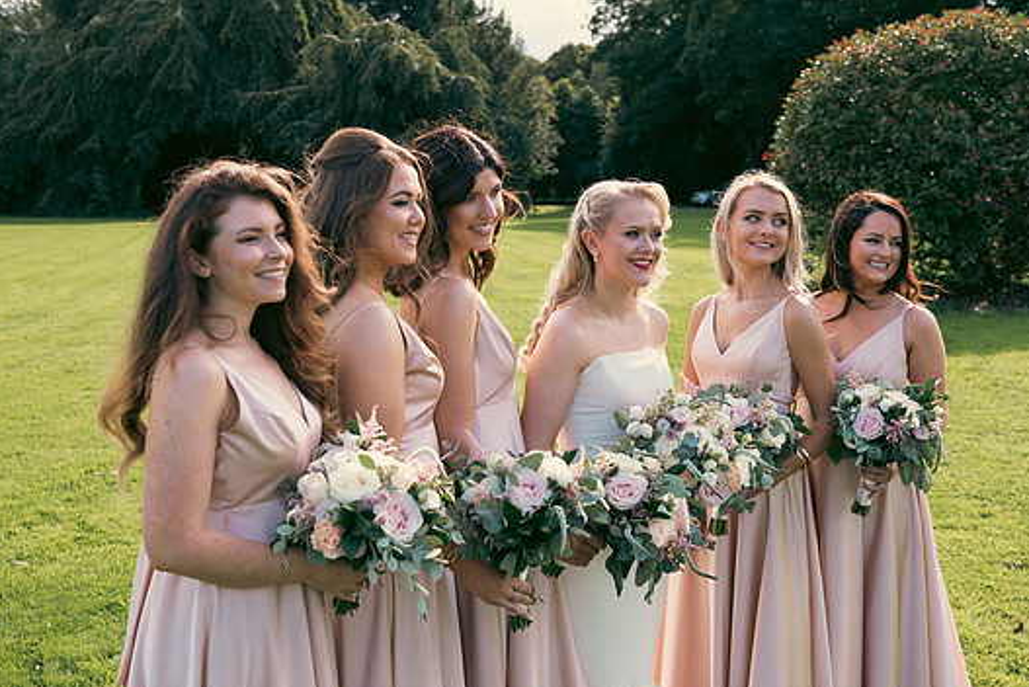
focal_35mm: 44
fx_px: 1258
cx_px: 515
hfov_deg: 44.5
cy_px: 376
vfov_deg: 30.5
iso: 100
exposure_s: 1/320
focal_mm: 40
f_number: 5
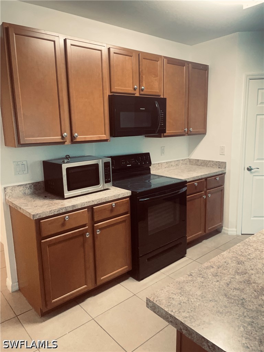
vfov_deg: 67.3
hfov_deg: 53.1
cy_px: 176
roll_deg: +0.5
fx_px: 264
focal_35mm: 26
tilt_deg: -9.6
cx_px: 132
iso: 400
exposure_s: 1/60
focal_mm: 4.2
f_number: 1.6
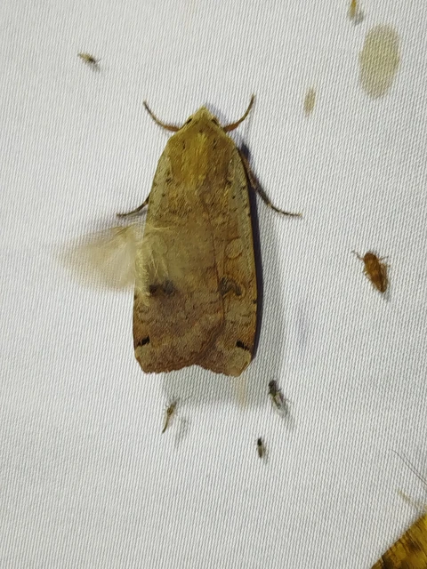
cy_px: 284
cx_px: 214
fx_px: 1135
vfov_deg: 28.2
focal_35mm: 69
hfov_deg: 21.3
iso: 64
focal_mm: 5.31
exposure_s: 1/50
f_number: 1.7
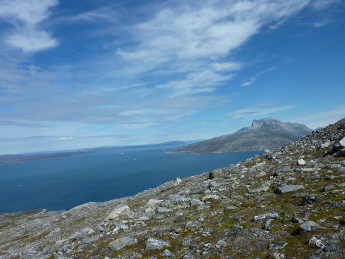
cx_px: 172
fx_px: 249
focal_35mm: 25
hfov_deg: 69.4
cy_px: 130
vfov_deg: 54.9
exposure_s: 1/640
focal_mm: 4.1
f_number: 5.6
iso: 80
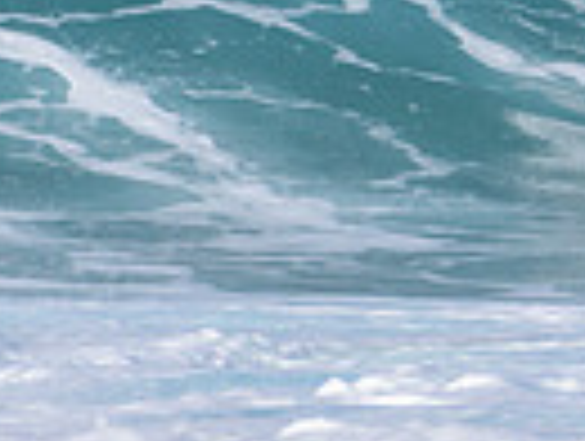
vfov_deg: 0.5
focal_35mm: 3214
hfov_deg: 0.6
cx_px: 765
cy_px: -178
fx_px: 54416
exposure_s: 1/2000
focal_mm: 500
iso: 280
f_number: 5.6
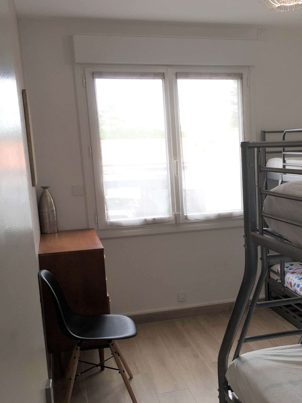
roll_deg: +1.8
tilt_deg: -10.7
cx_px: 227
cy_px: 242
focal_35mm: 44
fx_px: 512
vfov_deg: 42.7
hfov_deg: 32.3
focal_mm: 4.15
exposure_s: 1/50
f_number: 2.2
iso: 40
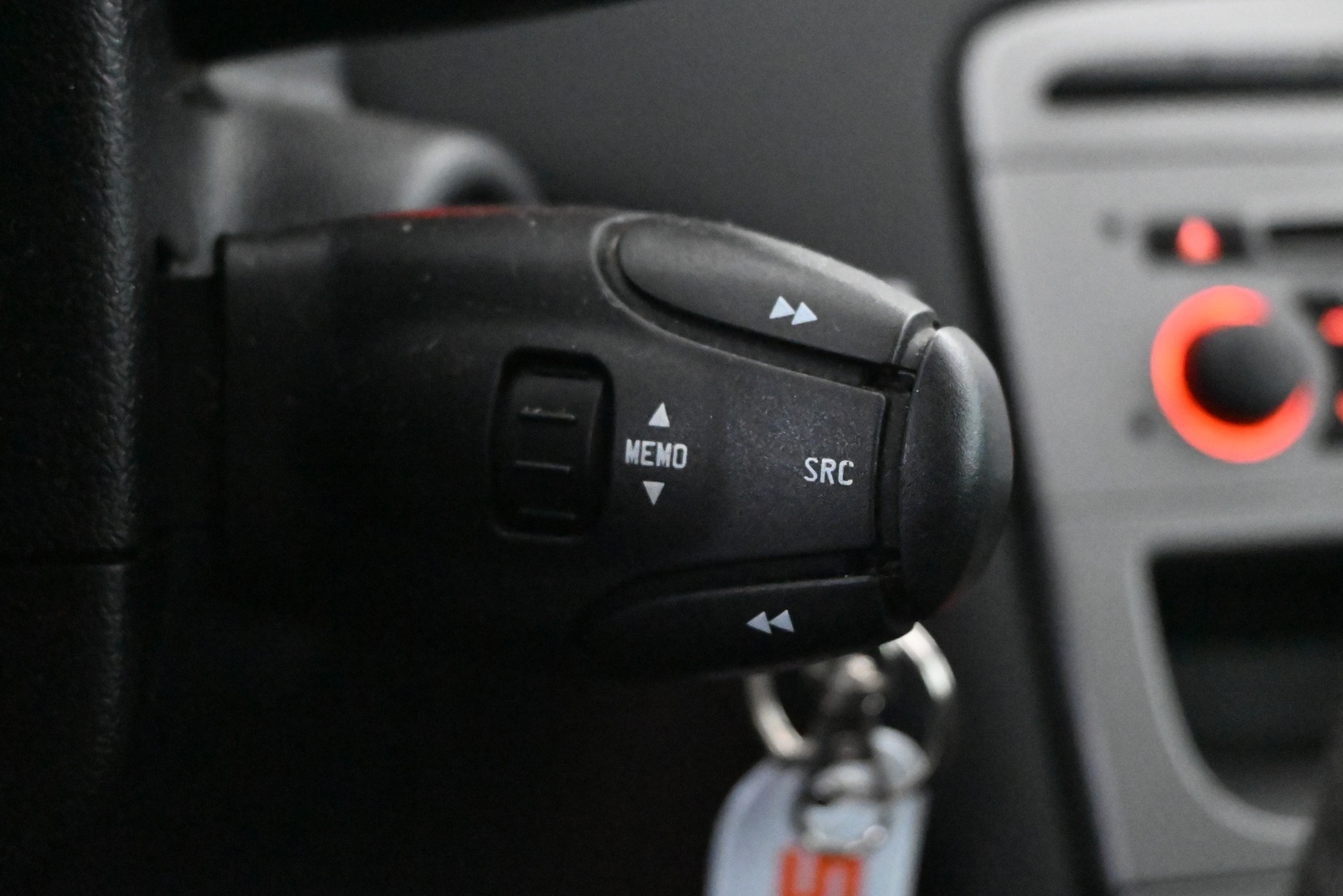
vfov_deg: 28.8
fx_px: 1745
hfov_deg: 42.1
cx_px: 681
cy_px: 448
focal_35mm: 47
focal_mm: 30.5
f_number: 4.8
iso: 20000
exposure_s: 1/50
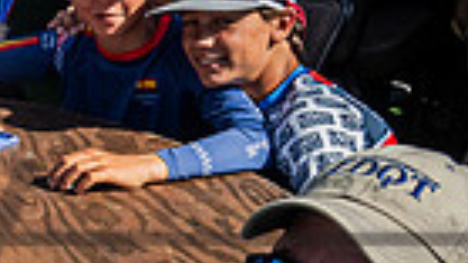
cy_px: 253
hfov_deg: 12.5
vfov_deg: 7.6
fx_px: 1972
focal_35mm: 159
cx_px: -350
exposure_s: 1/640
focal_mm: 33
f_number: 13
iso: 800
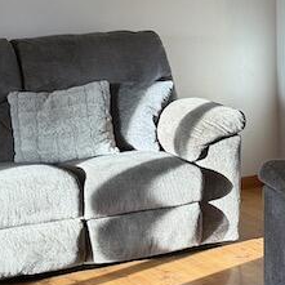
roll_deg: +1.3
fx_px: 1146
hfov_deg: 14.0
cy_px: 179
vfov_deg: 14.2
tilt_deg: -13.2
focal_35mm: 123
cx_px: 285
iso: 200
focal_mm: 6.76
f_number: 1.78
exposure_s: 1/60
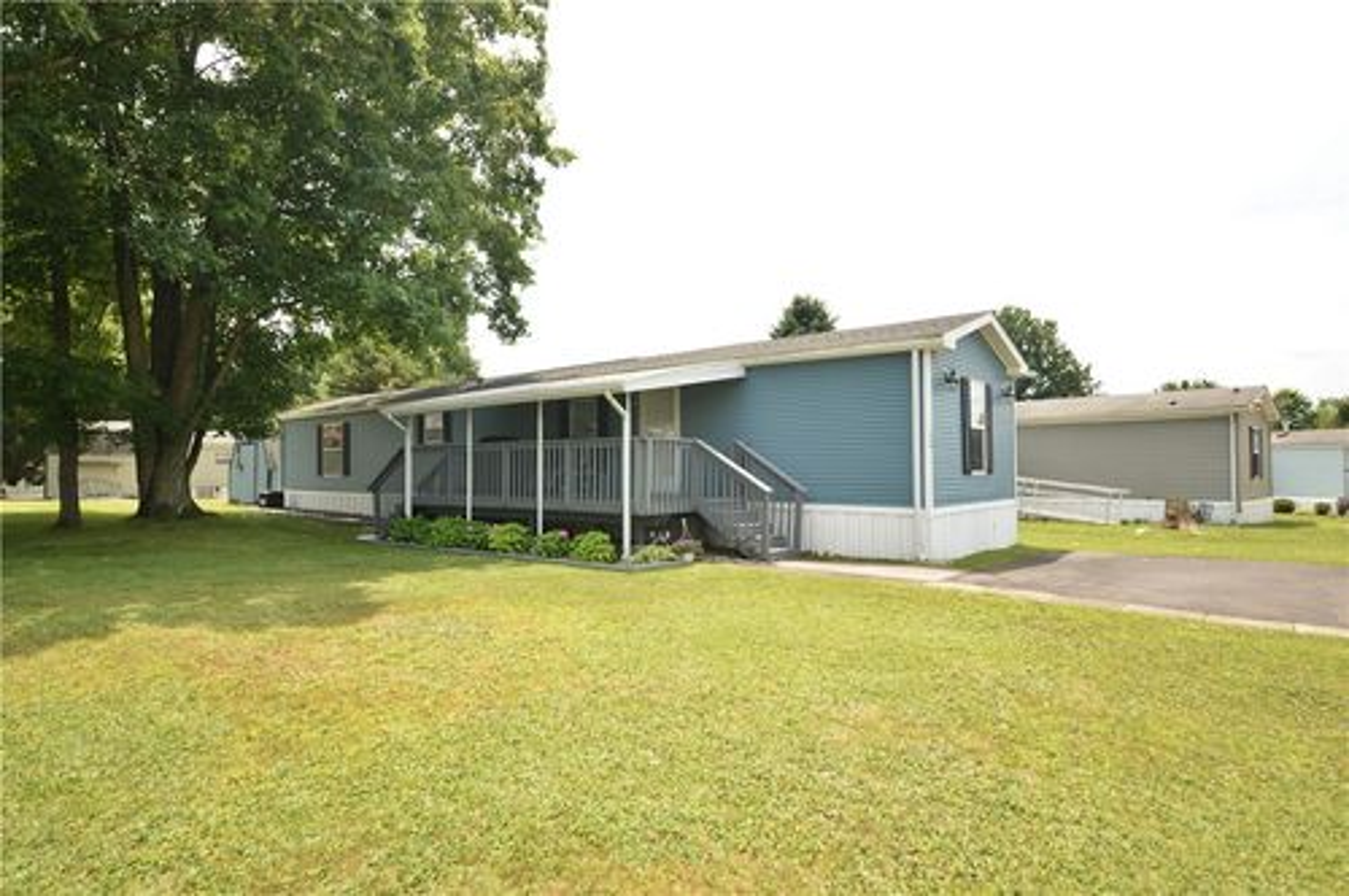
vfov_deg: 67.2
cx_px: 674
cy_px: 448
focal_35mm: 18
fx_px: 674
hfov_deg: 90.1
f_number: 7.1
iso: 100
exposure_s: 1/200
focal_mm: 12
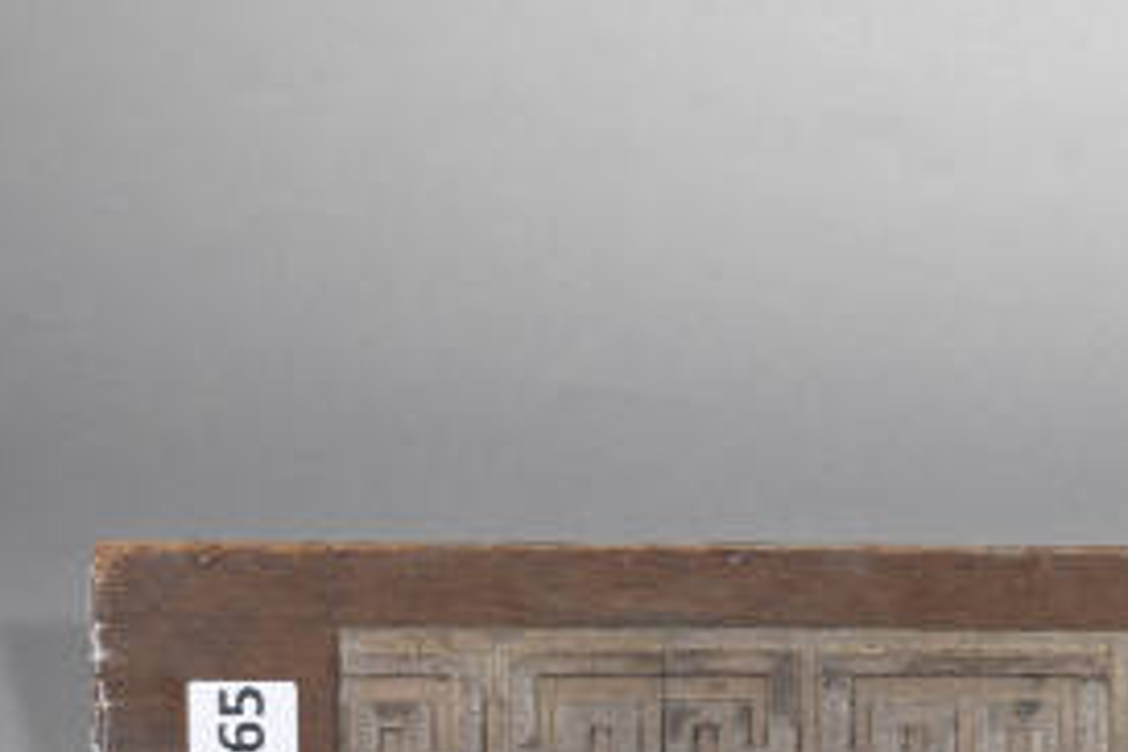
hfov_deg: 18.4
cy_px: 541
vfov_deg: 12.4
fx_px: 3446
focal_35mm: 110
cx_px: 930
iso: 100
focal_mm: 60
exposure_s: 1/4
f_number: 11
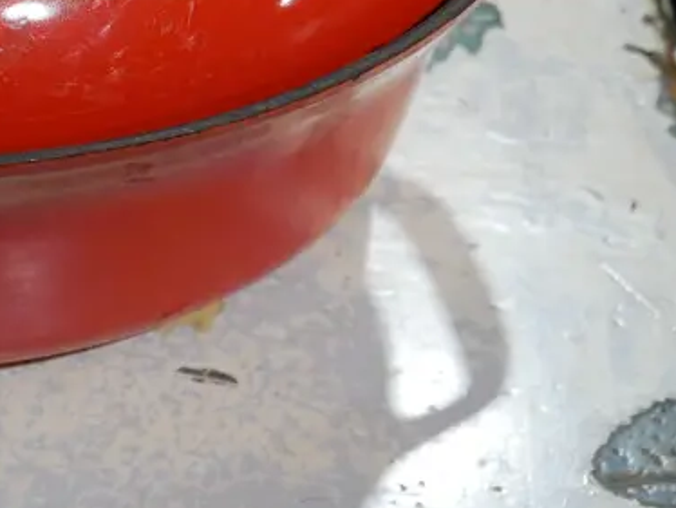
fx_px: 1817
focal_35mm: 93
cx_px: -74
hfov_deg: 20.1
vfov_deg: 15.8
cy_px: 73
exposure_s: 1/60
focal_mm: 17
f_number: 4
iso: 200
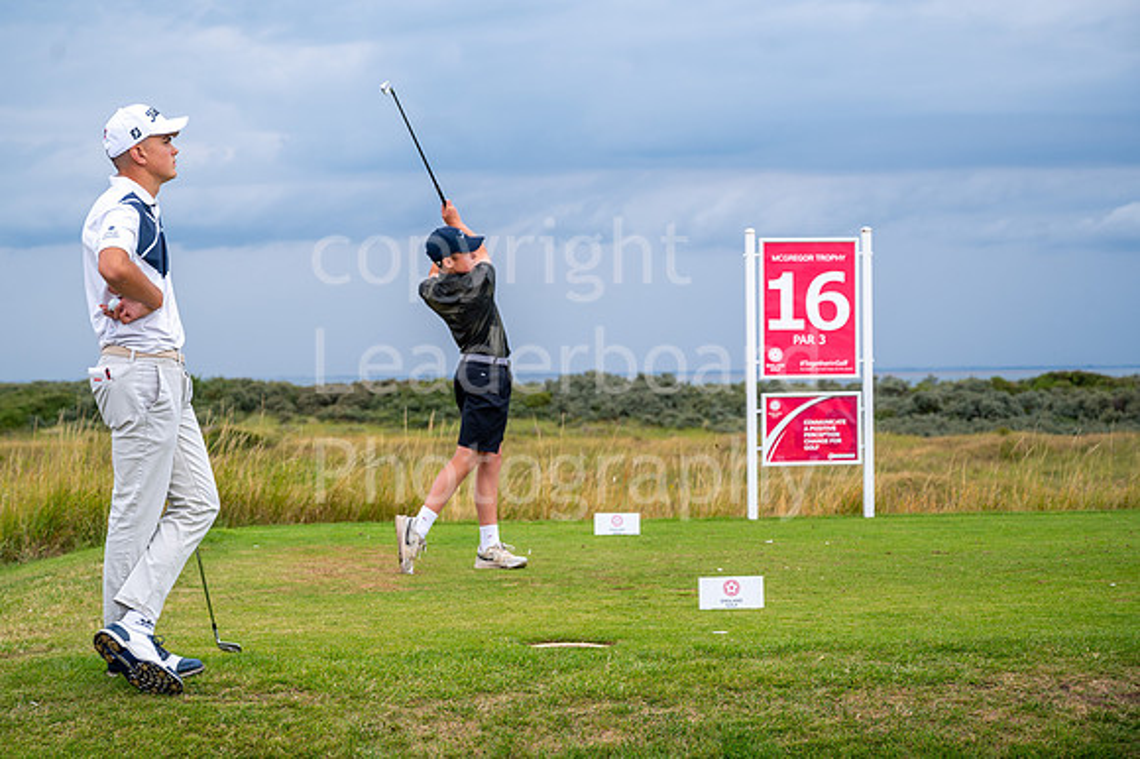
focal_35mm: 76
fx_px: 2413
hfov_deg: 26.6
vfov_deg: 17.9
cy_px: 346
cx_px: 519
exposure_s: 1/250
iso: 100
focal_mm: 70
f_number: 5
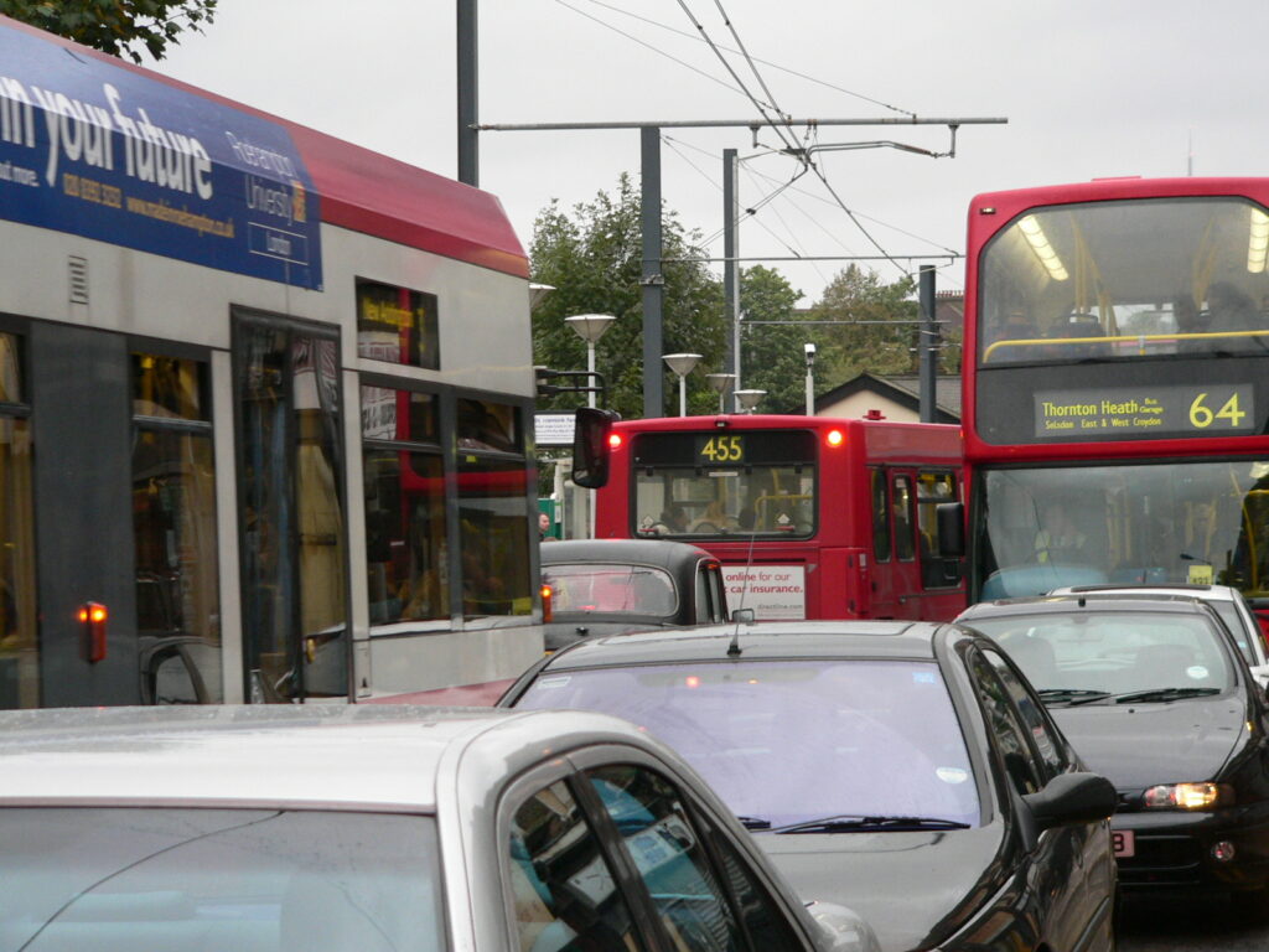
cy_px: 476
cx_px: 634
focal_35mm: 120
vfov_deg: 12.3
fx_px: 4399
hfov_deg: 16.4
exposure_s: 1/60
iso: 200
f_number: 2.8
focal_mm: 20
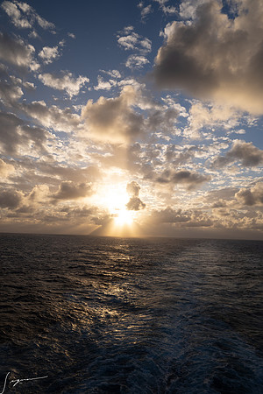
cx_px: 132
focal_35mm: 30
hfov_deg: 43.6
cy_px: 197
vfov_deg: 61.9
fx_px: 329
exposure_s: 1/100
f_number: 13
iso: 125
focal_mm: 30
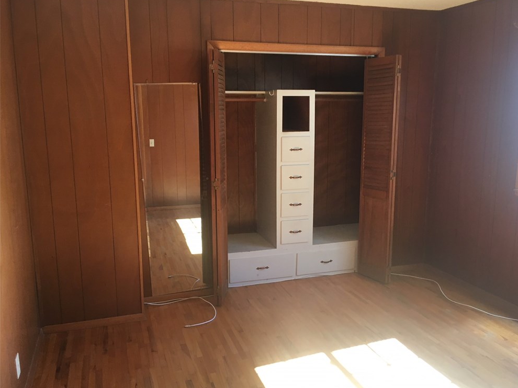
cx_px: 267
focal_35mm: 30
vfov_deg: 46.8
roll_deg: -0.6
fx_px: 449
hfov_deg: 60.0
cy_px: 196
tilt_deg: -8.8
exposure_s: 1/30
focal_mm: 4.15
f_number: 2.2
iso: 40
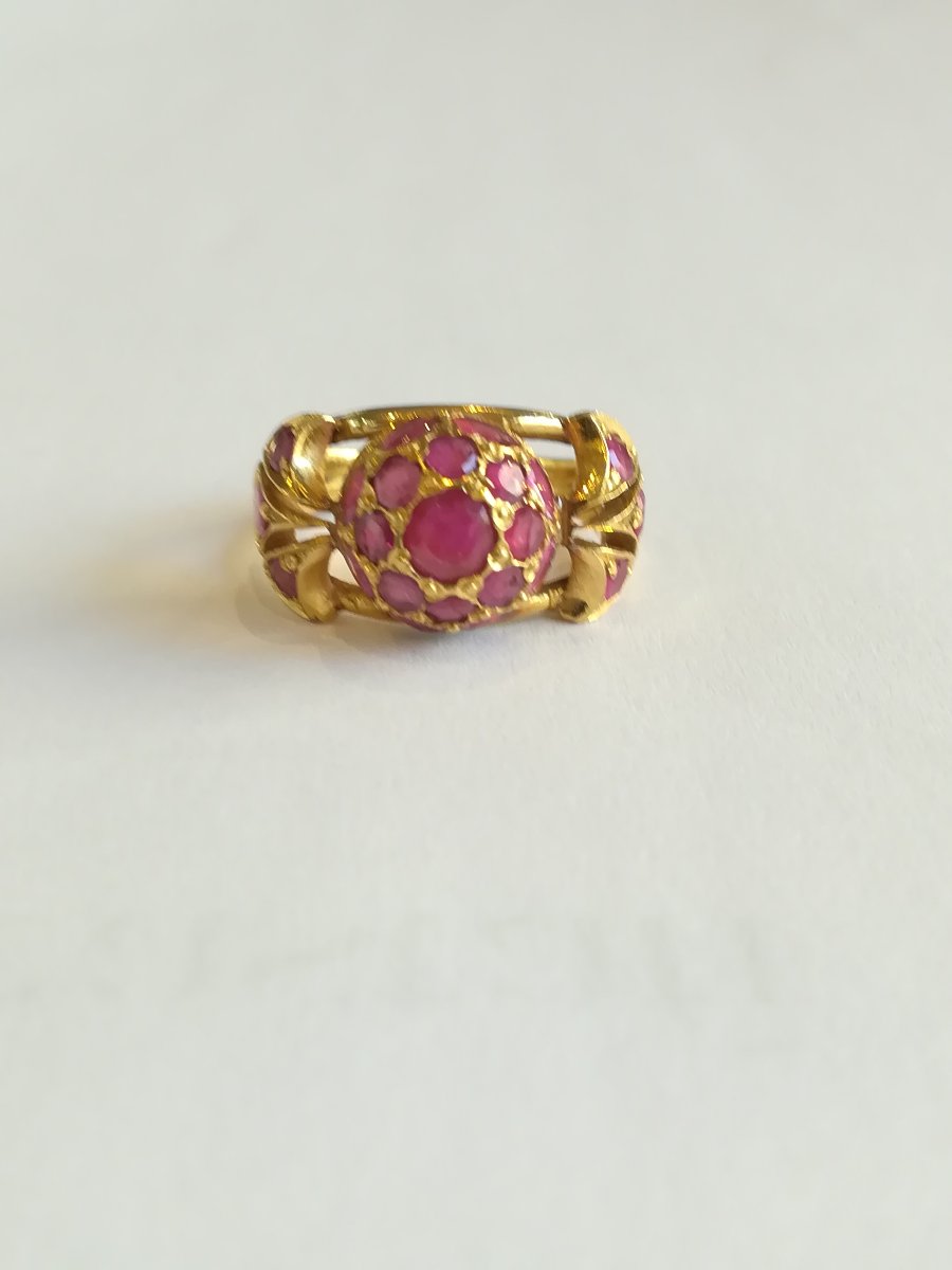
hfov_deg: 32.9
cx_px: 476
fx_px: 1613
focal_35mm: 44
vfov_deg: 42.9
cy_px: 635
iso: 100
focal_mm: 3.83
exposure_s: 1/40
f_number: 2.2
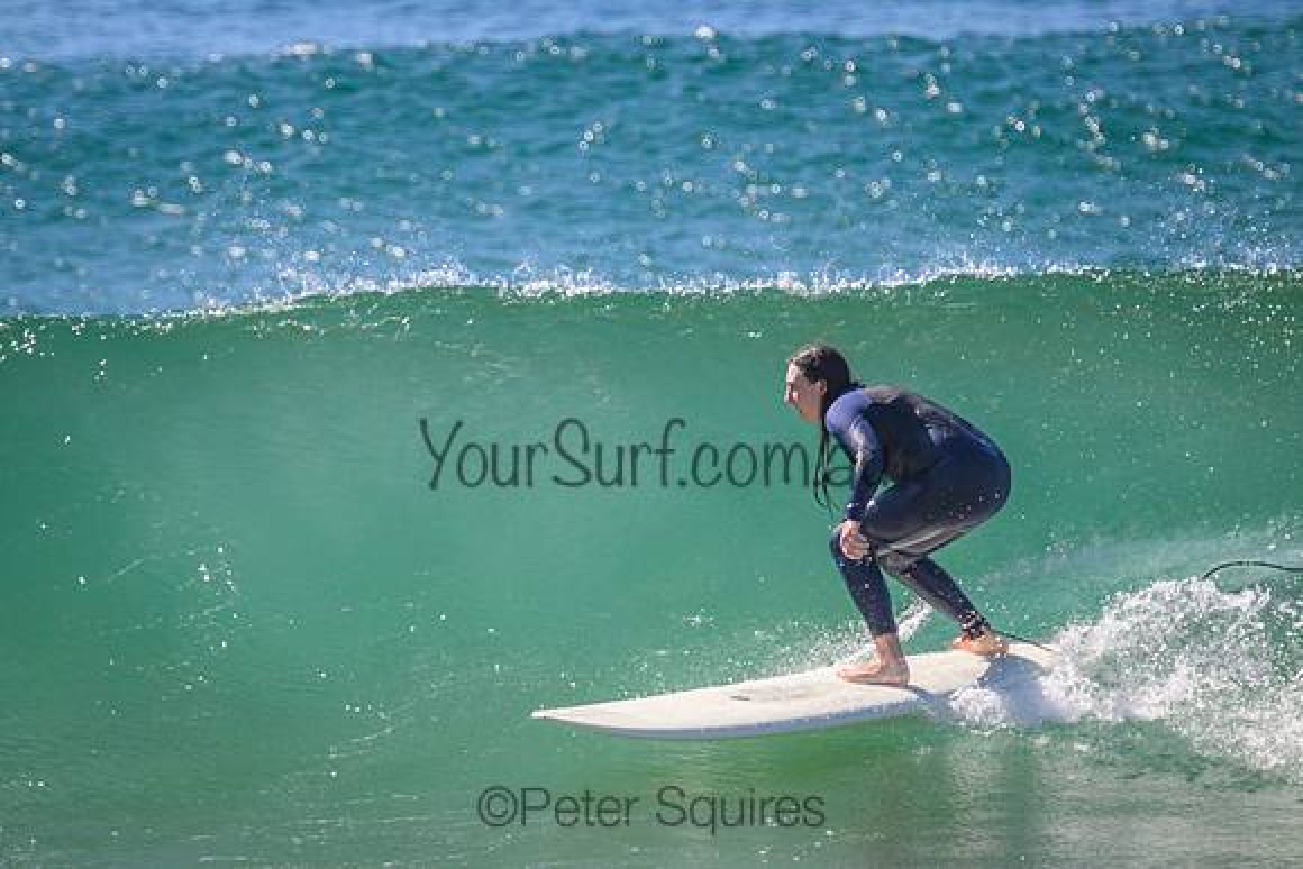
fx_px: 28961
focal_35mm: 800
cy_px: 434
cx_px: 652
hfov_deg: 2.6
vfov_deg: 1.7
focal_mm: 800
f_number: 11
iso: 2200
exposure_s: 1/2000
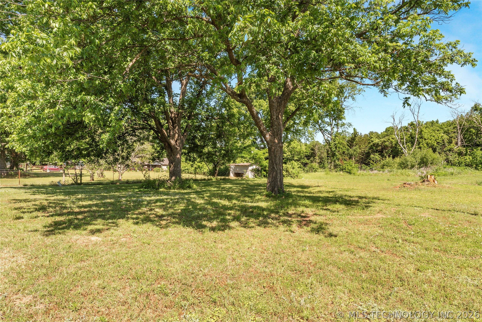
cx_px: 241
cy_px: 161
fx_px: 273
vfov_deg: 61.0
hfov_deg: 82.8
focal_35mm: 20
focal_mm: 20.4
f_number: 16
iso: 100
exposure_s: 1/45
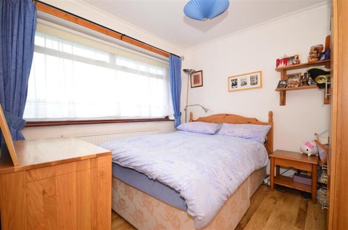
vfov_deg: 71.8
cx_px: 174
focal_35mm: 16
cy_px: 115
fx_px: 159
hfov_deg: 95.1
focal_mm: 11
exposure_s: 1/10
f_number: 5
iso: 200
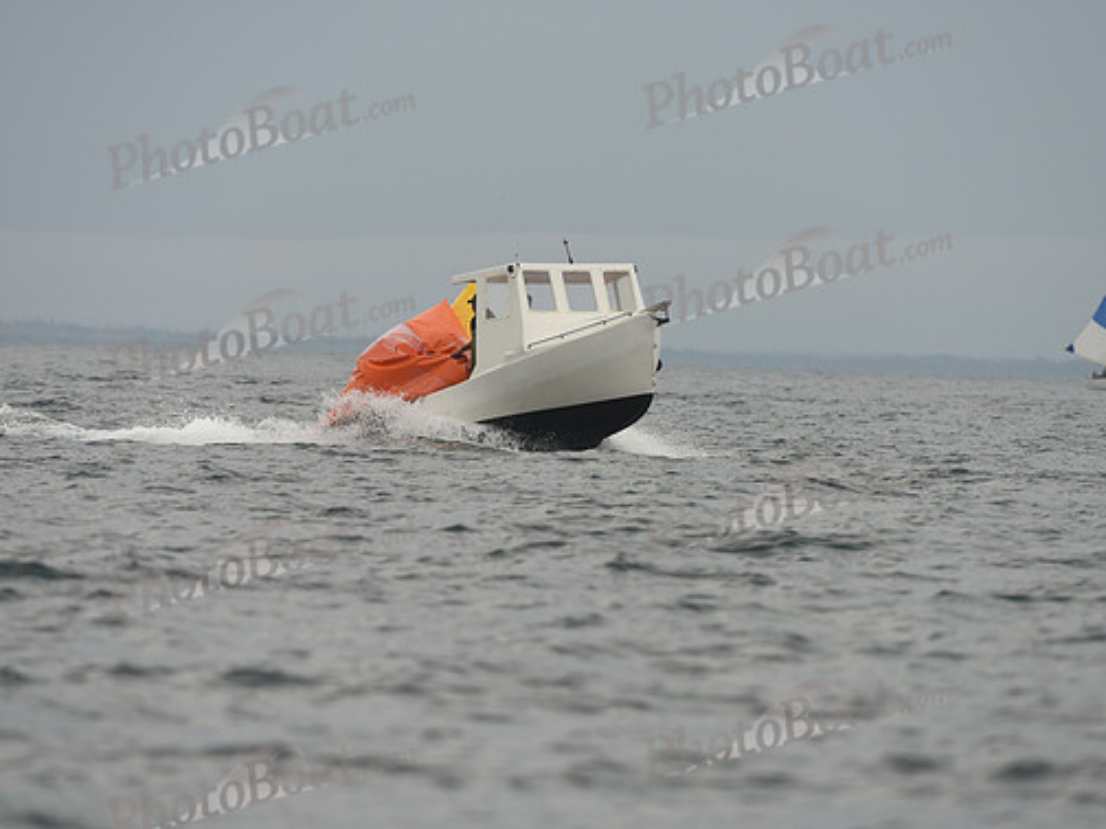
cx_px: 531
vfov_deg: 3.4
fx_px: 14154
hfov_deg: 4.5
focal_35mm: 443
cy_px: 418
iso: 400
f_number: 5.6
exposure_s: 1/1000
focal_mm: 400
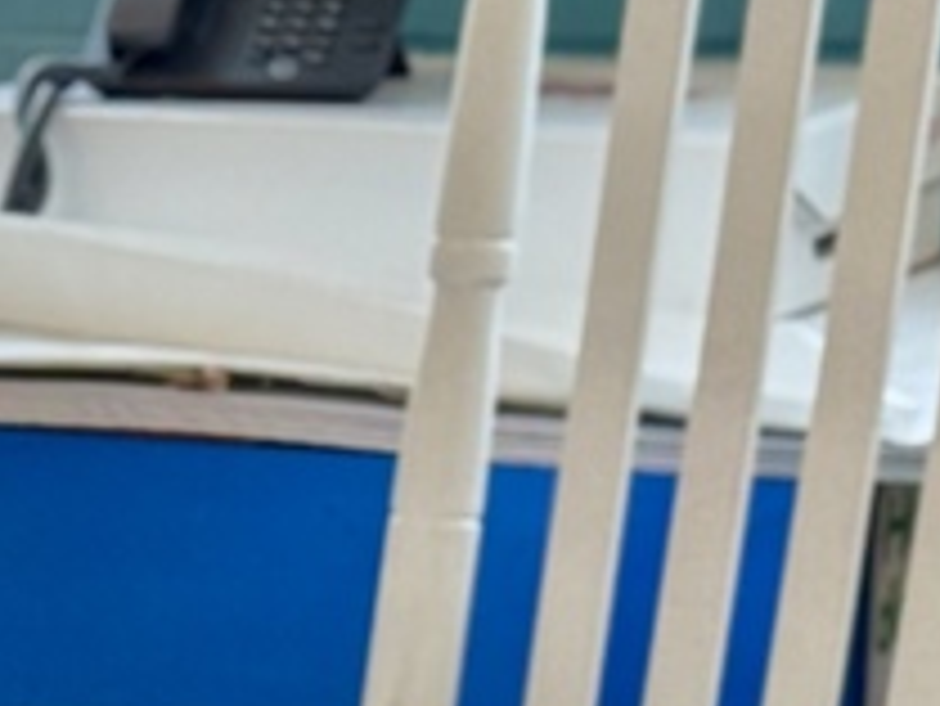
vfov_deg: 6.1
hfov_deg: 7.9
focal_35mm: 235
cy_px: 1556
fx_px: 6385
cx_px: -1133
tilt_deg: -17.4
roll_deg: +2.3
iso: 64
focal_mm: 6.76
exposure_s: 1/120
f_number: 1.78
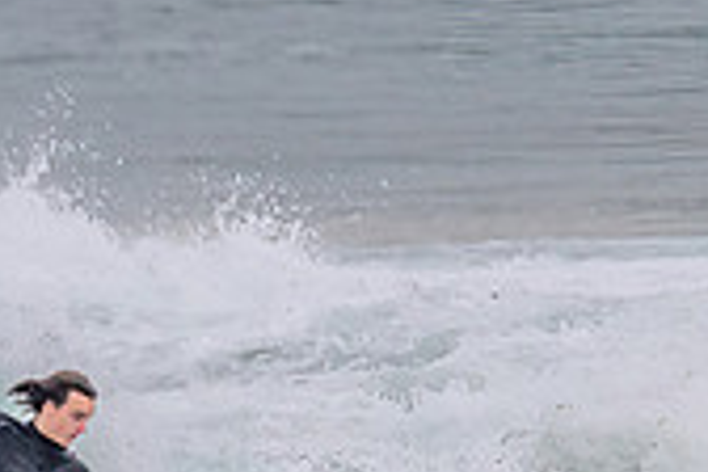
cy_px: 569
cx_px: 163
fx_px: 74885
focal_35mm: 3808
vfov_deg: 0.4
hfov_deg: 0.5
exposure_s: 1/2000
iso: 720
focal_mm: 800
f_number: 11
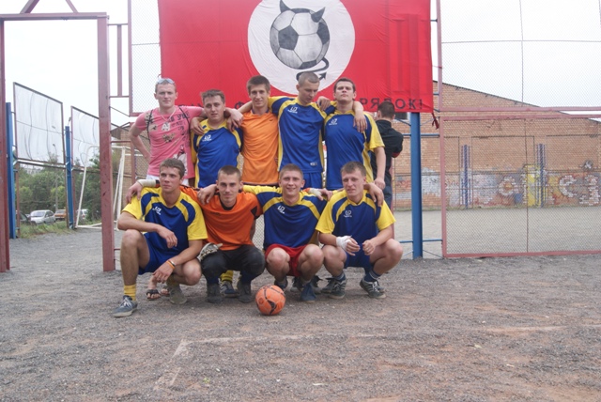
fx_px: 551
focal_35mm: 33
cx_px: 300
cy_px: 201
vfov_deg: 40.0
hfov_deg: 57.2
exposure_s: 1/80
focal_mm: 22
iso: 100
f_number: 8
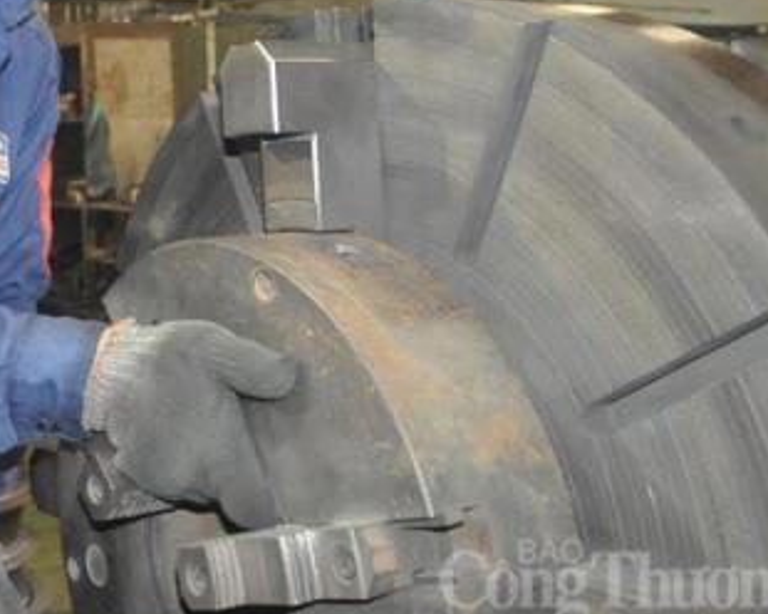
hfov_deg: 29.5
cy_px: 132
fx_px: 1386
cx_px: 57
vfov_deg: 24.6
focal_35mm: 61
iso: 3200
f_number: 5.6
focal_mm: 21
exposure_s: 1/60
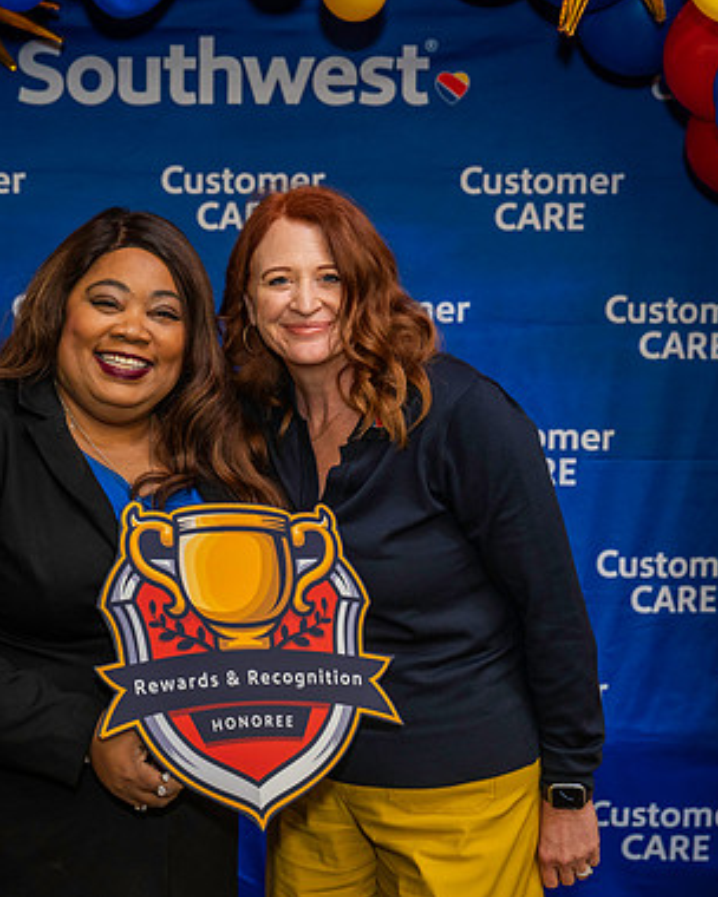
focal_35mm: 59
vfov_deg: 32.0
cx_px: 248
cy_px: 445
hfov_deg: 25.7
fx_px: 1567
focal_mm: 40
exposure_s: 1/160
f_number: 4
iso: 1250
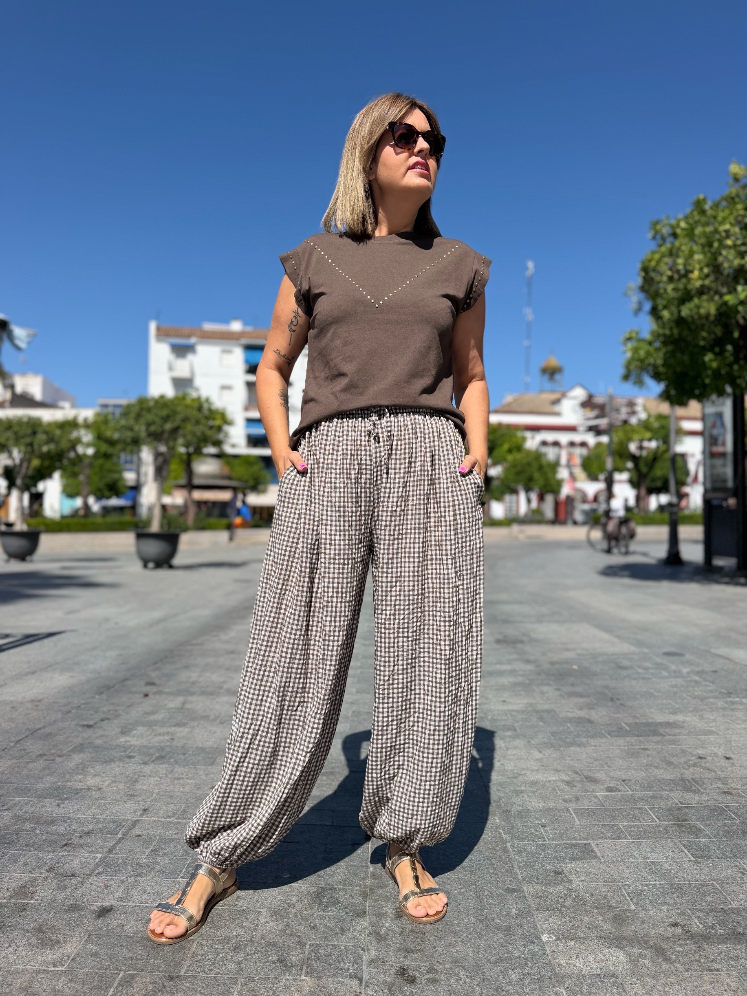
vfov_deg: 71.6
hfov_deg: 56.8
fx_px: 691
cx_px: 374
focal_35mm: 24
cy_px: 498
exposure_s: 1/6173
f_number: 1.78
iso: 80
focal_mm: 6.76
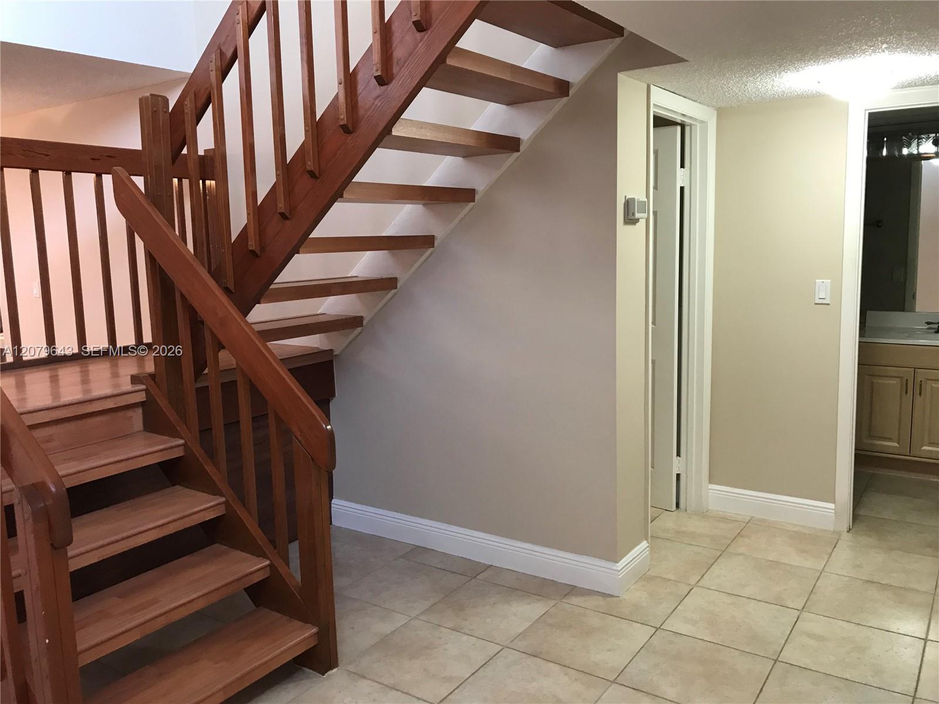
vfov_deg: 49.7
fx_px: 760
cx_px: 470
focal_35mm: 28
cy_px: 352
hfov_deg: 63.4
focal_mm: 3.99
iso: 40
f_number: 1.8
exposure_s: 1/17
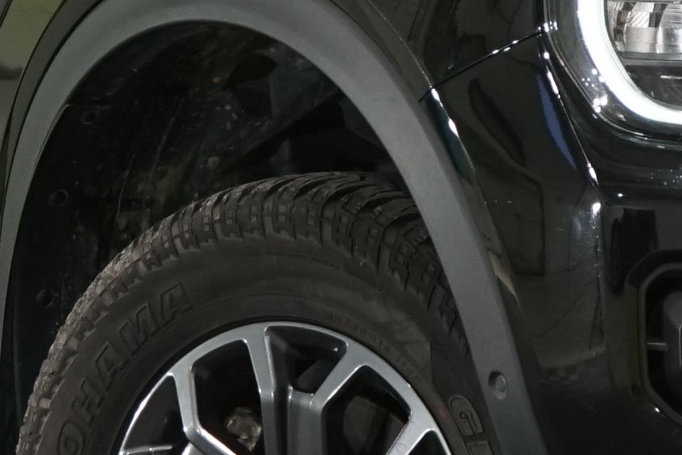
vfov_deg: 4.3
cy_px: 11
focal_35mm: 319
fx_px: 6045
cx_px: 447
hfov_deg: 6.5
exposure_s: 1/30
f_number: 5.6
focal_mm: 55
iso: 800
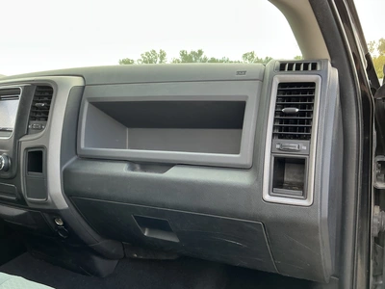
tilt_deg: -9.0
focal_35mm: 28
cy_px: 144
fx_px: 311
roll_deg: +2.5
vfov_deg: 49.7
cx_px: 192
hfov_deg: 63.4
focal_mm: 3
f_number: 1.8
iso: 32
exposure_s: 1/122
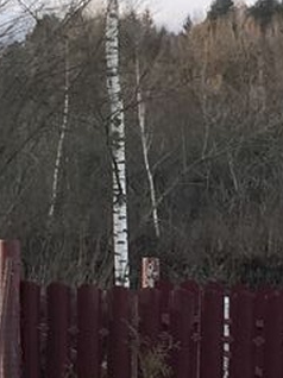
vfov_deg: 6.6
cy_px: 912
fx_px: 3133
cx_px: 683
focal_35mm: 287
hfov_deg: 5.0
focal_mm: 6.6
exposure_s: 1/60
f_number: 2.8
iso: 20
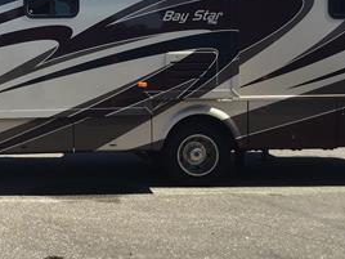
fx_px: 738
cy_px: 94
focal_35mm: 74
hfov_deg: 25.9
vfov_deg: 19.9
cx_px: 76
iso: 25
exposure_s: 1/936
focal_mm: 3.3
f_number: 2.4
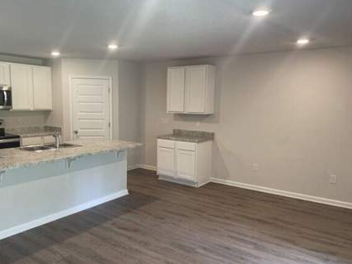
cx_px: 159
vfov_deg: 48.2
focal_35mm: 29
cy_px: 140
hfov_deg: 61.5
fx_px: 295
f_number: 1.6
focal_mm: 4.2
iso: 80
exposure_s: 1/60
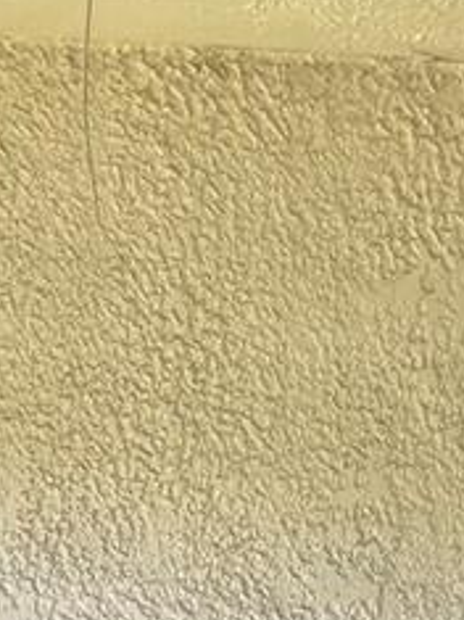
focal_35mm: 133
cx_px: 359
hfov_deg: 11.1
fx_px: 2379
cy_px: 1567
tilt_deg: -18.0
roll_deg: +2.0
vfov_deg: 11.7
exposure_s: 1/122
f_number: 1.6
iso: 80
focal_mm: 5.1
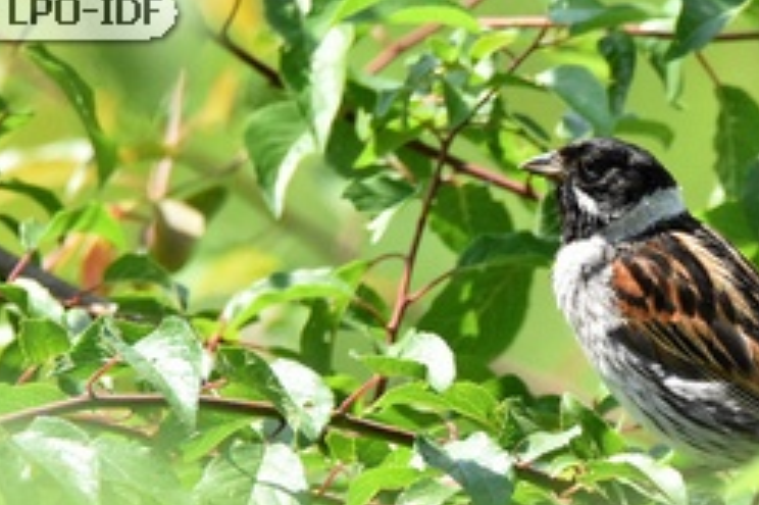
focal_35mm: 1490
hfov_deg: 1.4
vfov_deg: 0.9
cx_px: 585
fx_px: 31392
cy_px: 409
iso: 5000
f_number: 13
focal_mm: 600
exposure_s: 1/2500
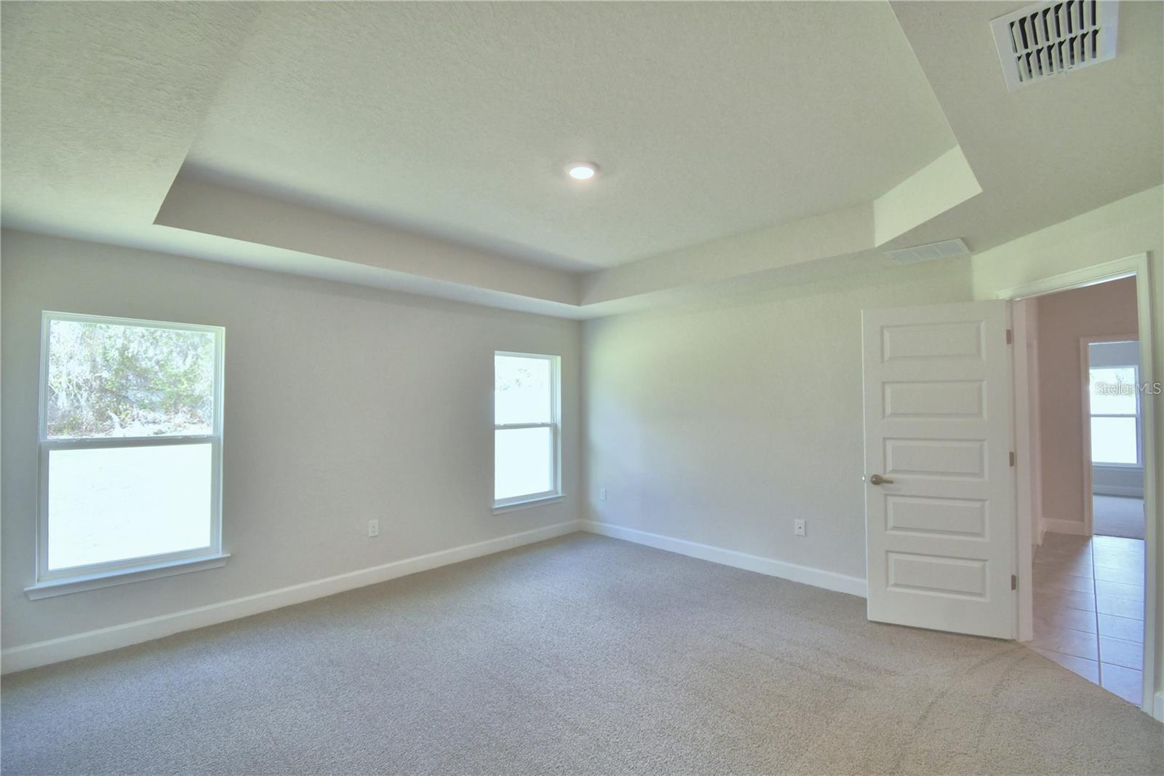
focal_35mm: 15
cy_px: 388
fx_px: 485
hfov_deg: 100.4
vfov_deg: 77.3
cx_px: 582
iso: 400
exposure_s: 1/100
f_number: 4.5
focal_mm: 10
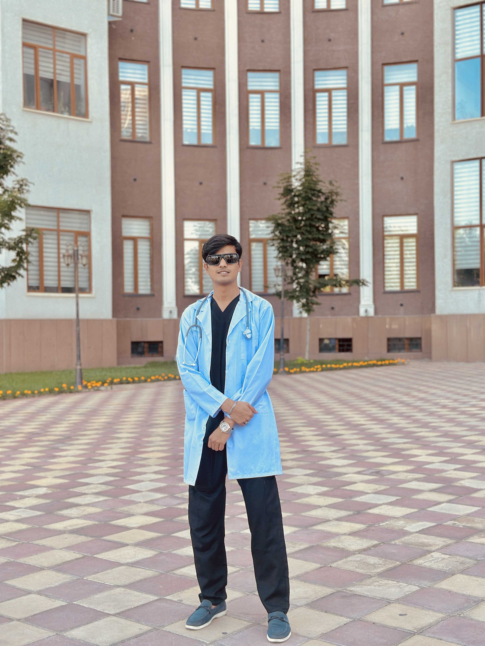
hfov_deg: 30.3
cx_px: 242
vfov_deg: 39.7
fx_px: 897
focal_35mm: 48
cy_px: 323
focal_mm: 6.86
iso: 80
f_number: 1.78
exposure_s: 1/797
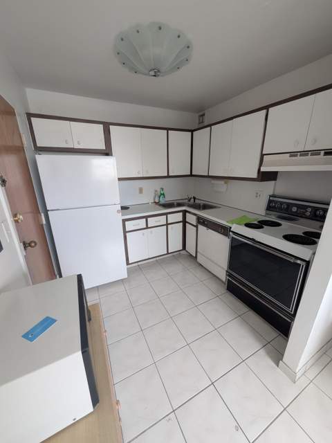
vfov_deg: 106.2
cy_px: 222
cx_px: 166
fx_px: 166
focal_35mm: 13
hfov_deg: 89.9
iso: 49
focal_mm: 1.54
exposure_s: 1/34.3
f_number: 2.2
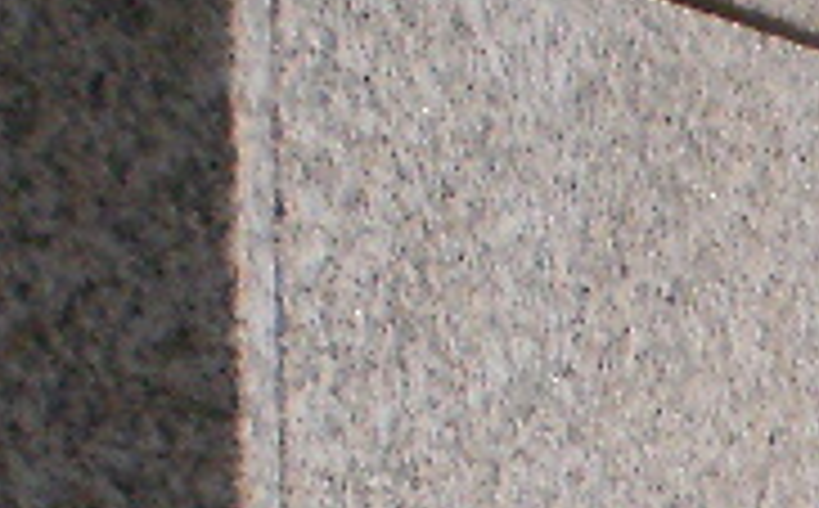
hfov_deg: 7.3
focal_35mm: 269
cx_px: 2002
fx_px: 5993
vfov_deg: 4.7
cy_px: 1394
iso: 100
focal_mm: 6.3
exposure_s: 1/640
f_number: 4.6
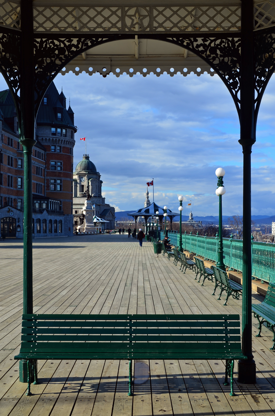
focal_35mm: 48
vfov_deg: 41.2
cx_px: 138
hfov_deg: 27.9
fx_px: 554
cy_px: 208
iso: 100
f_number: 11
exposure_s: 1/125
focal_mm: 32
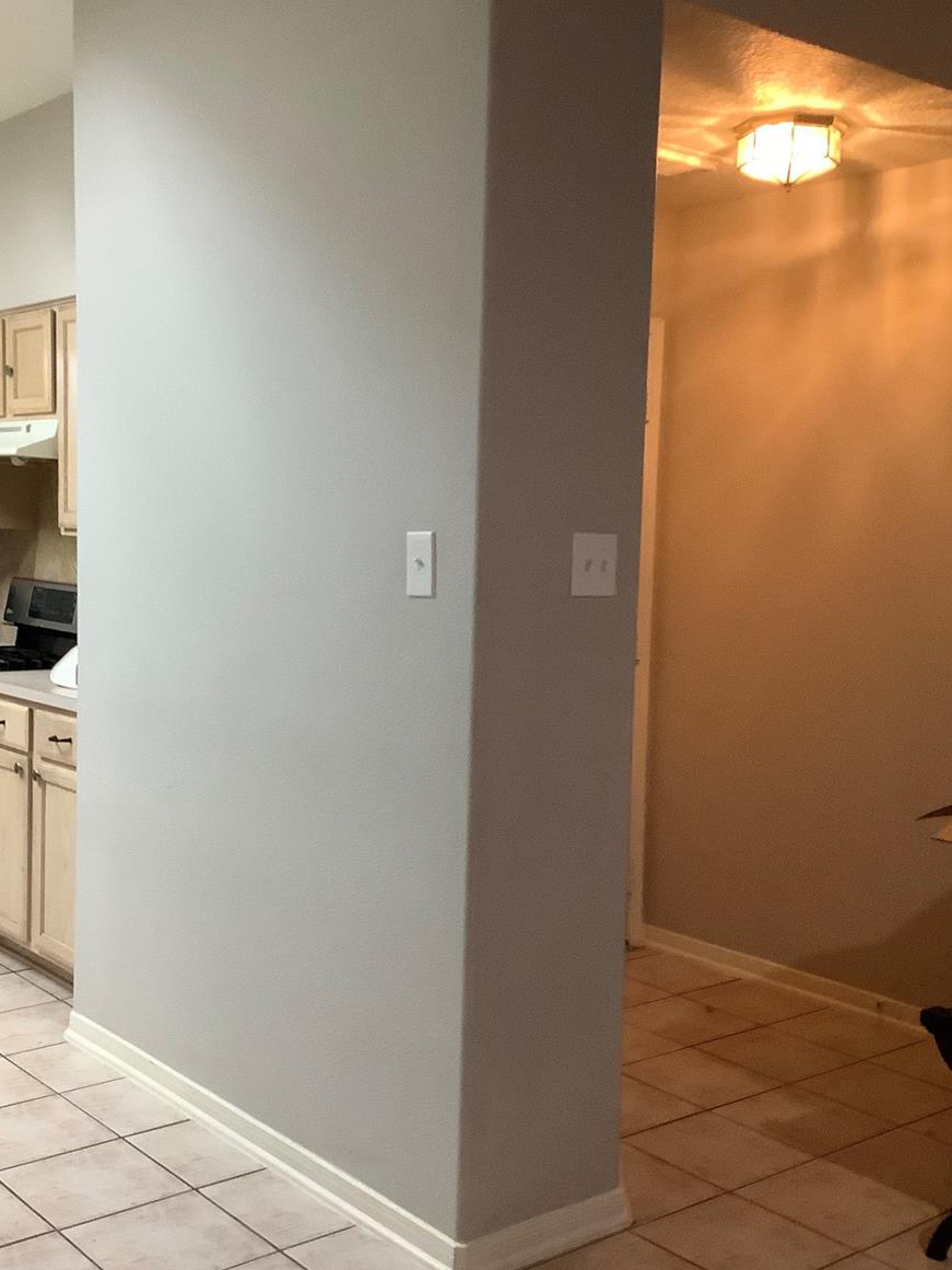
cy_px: 664
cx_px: 333
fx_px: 1503
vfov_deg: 45.8
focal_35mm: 41
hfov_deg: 34.9
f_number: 2.4
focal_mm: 3.3
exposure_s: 1/40
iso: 320
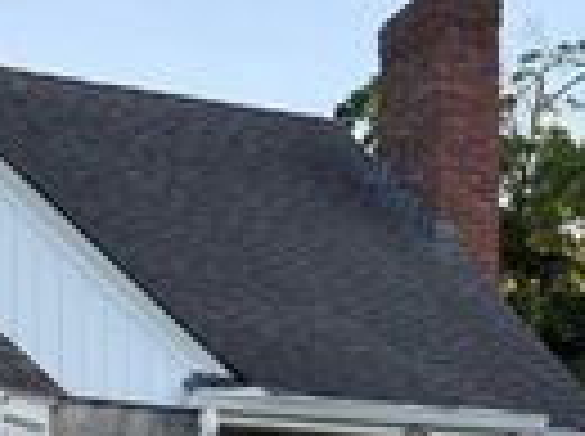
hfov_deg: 17.9
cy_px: 632
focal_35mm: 110
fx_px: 1856
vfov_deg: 12.8
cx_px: 284
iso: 100
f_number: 1.78
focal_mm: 6.76
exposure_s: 1/563
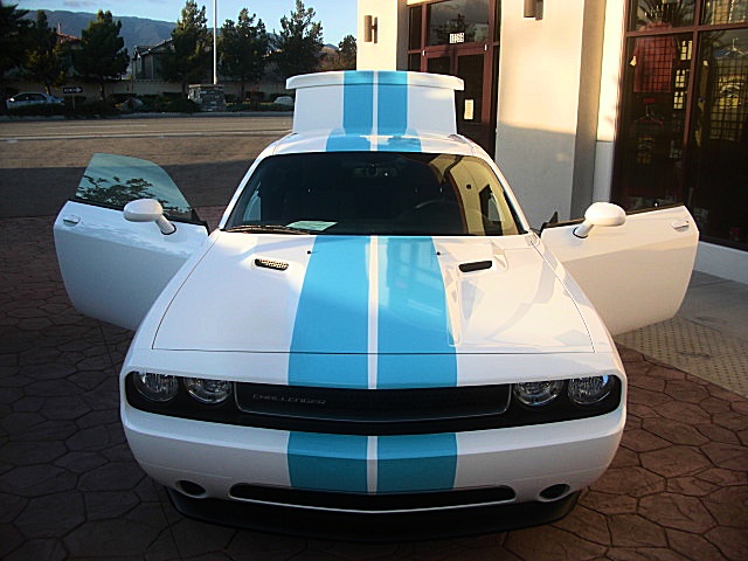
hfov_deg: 51.4
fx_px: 778
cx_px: 374
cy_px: 280
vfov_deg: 39.7
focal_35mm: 36
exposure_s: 1/250
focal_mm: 6.3
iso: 50
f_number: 2.8
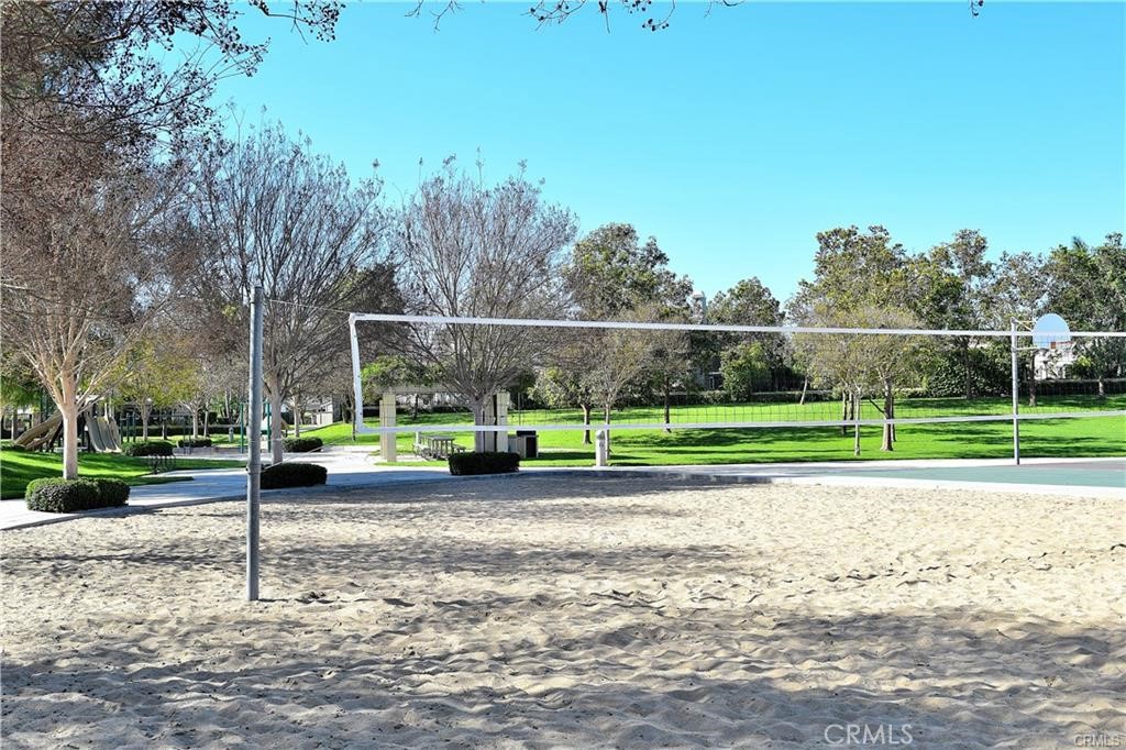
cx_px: 563
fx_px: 1172
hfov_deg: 51.3
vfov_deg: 35.5
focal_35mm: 38
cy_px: 375
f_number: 9
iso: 200
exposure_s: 1/320
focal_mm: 25
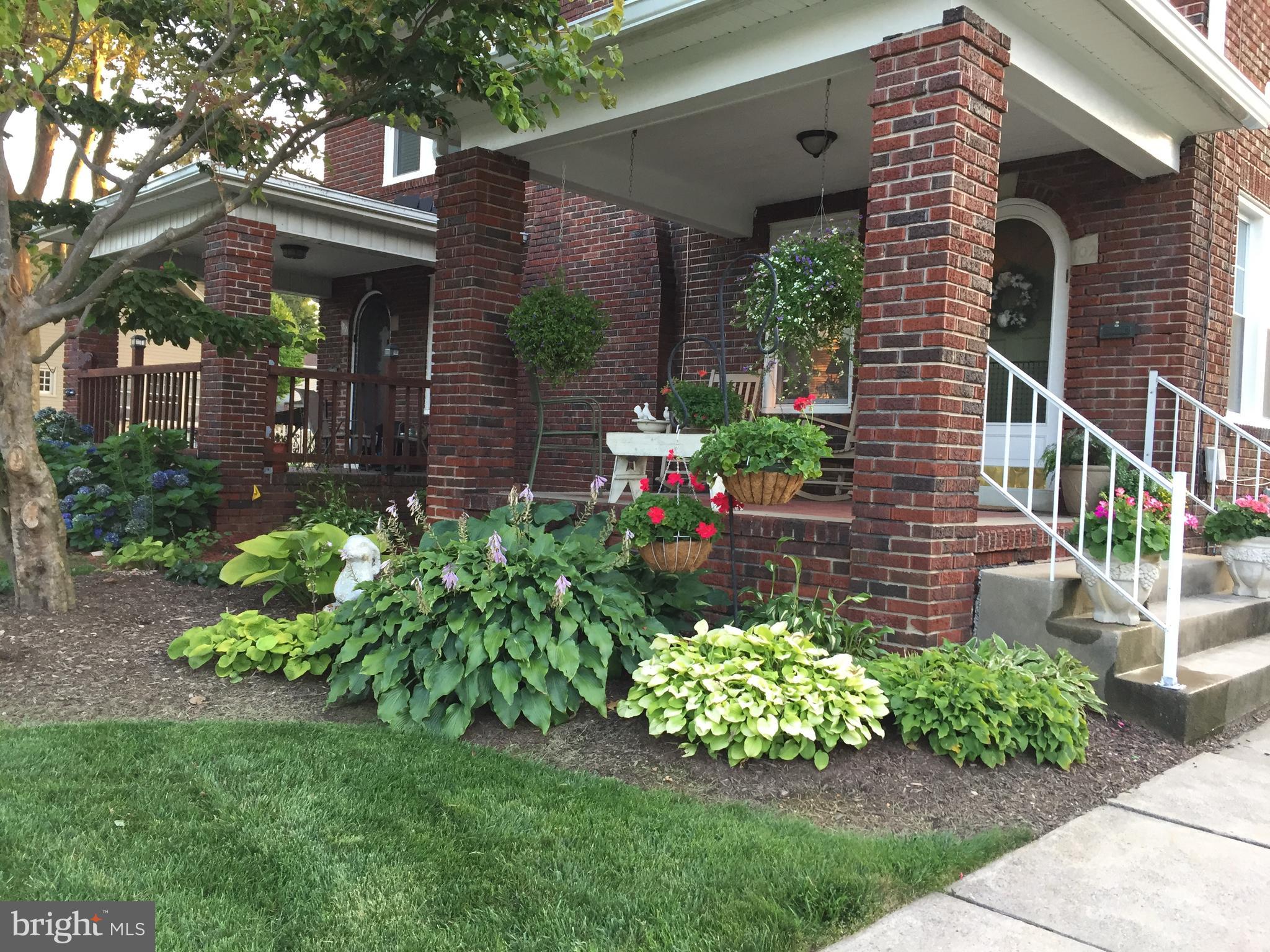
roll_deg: -2.5
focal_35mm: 29
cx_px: 635
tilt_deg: -1.0
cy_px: 476
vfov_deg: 48.2
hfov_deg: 61.7
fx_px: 1064
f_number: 2.2
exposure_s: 1/30
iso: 32
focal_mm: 4.15
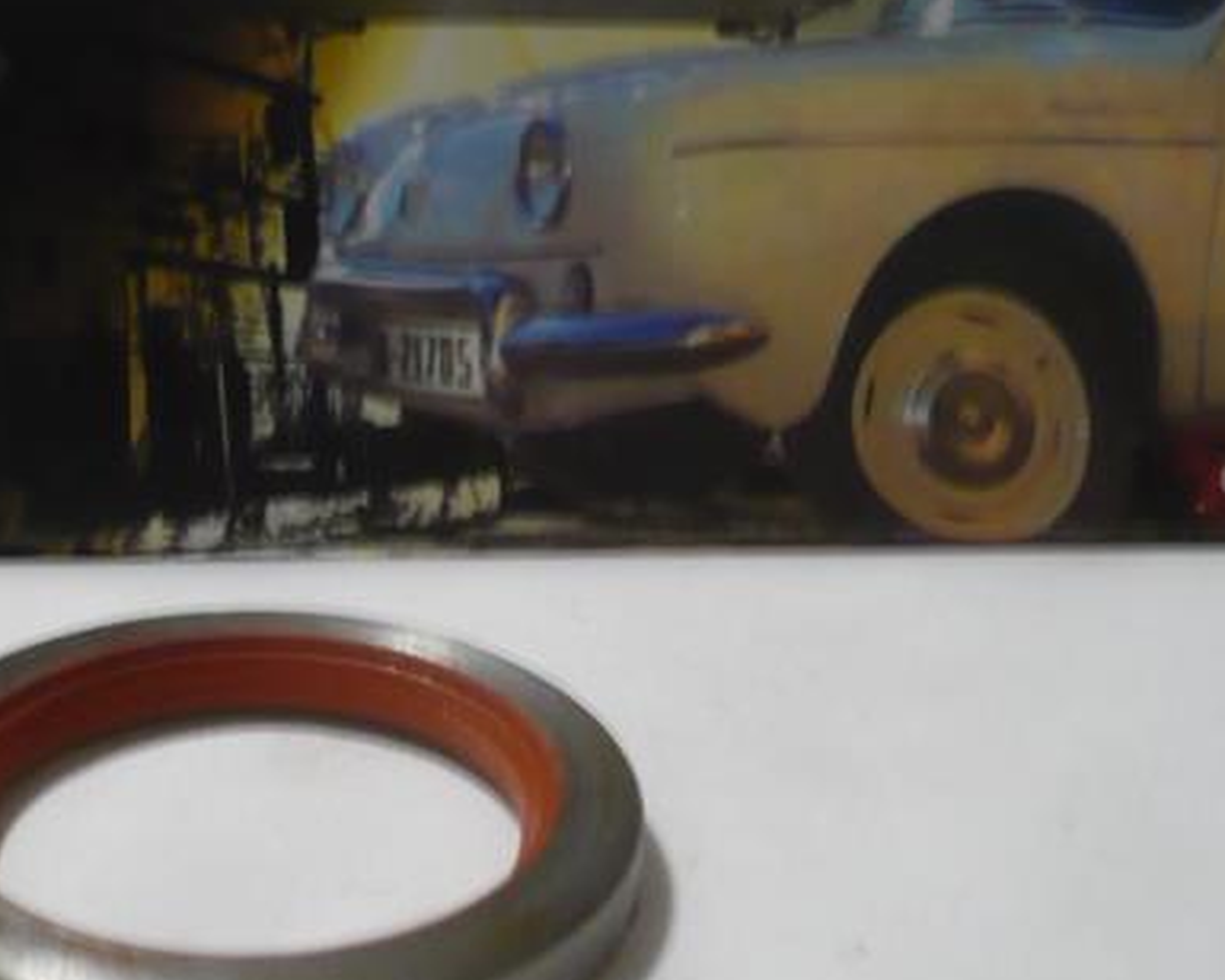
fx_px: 2066
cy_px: 492
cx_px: 392
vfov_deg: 26.7
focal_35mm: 57
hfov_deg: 32.7
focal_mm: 5.8
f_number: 2.8
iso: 200
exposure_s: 1/6
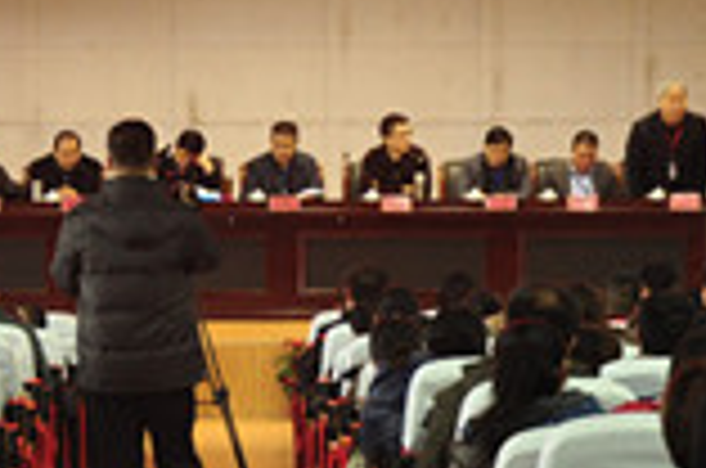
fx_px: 3738
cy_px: 349
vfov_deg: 7.2
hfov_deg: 10.8
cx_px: 193
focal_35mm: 191
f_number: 4.5
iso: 800
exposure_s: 1/20
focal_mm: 40
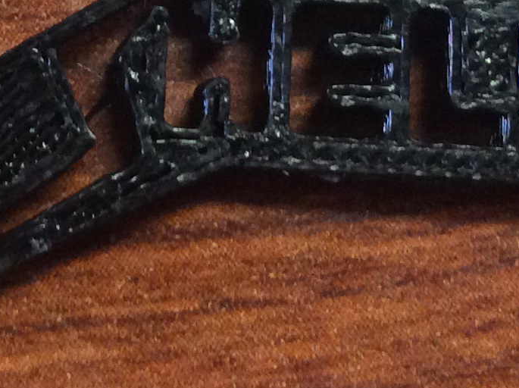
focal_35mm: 121
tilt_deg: -76.0
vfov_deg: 11.7
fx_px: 1812
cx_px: 115
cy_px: -183
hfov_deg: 16.2
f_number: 2.4
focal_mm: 3.3
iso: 160
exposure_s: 1/24
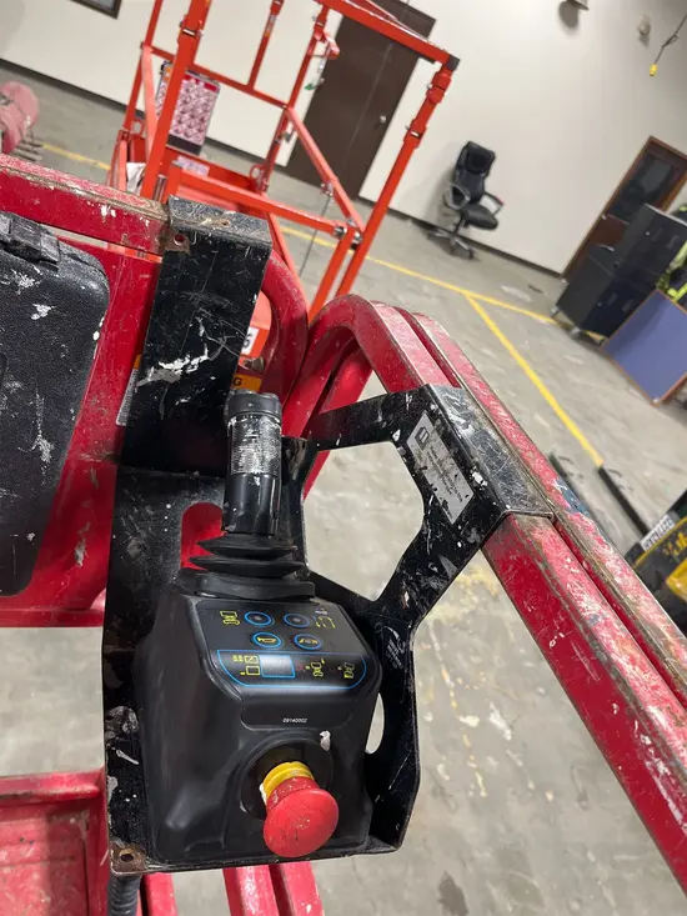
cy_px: 458
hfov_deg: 53.1
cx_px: 344
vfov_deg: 67.3
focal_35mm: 26
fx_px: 688
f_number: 1.6
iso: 125
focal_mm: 5.1
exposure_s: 1/60
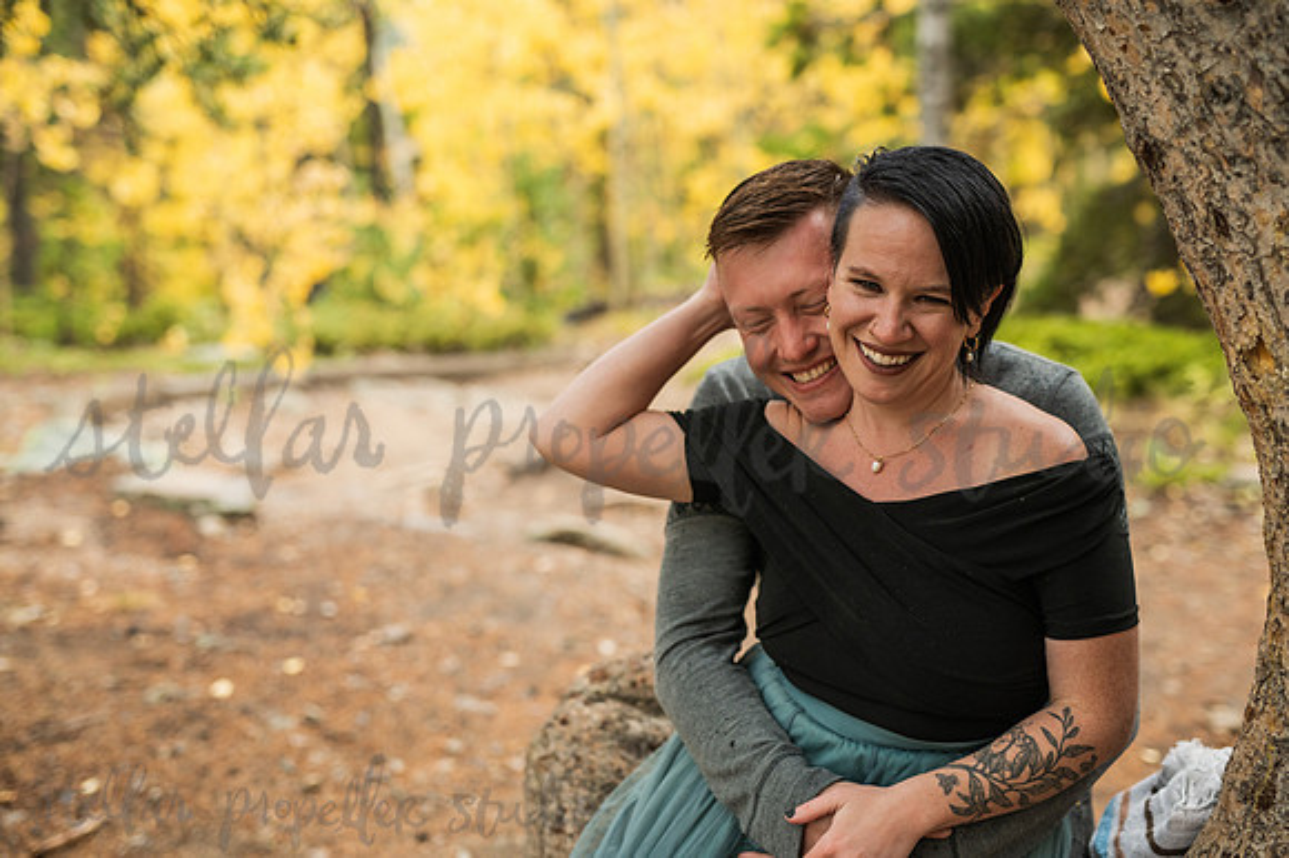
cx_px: 644
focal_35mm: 50
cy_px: 429
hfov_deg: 39.6
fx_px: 1789
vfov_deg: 27.0
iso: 500
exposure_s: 1/250
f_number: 2.5
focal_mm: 50
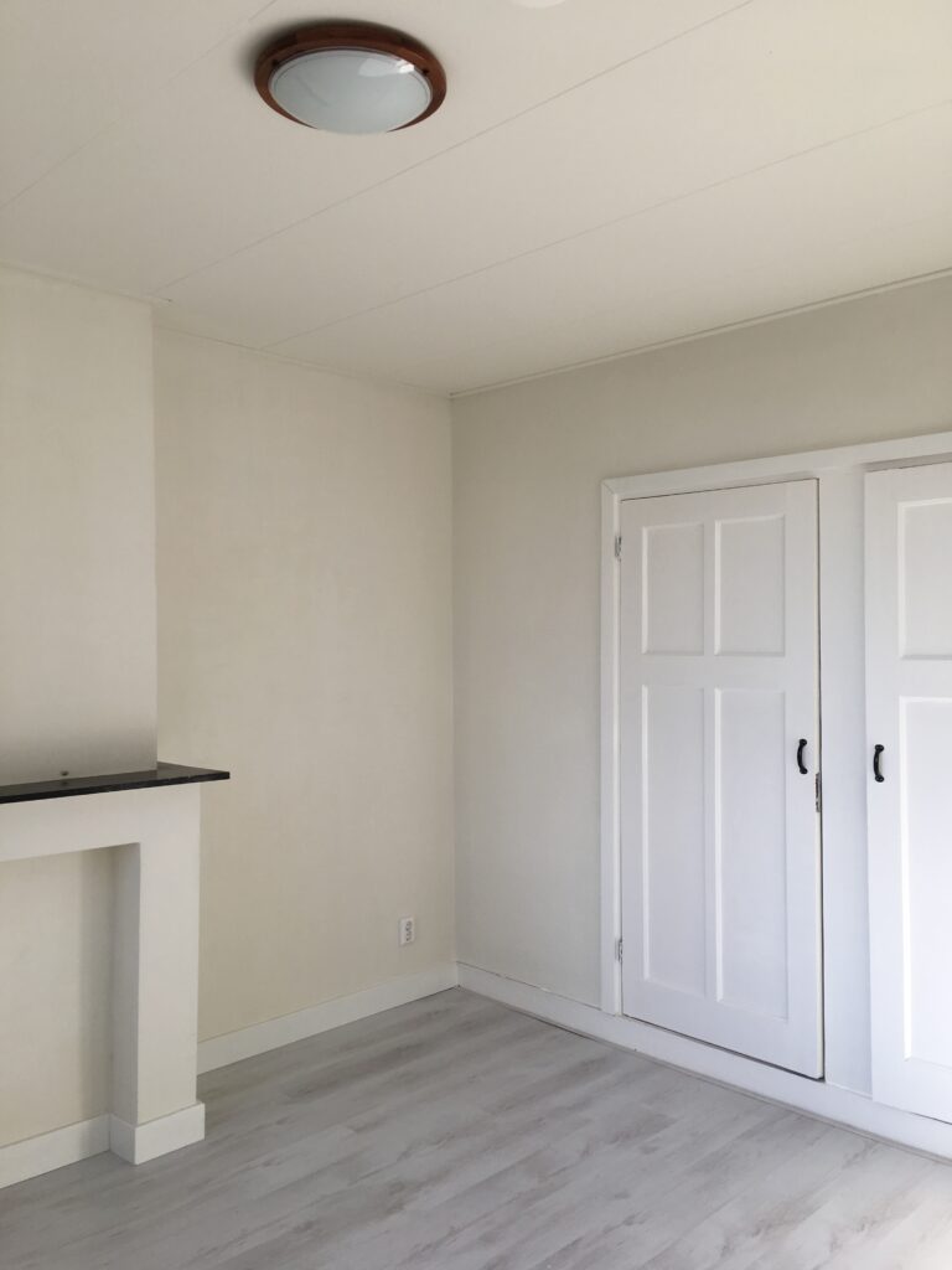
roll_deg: -0.3
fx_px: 1063
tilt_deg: +1.7
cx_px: 476
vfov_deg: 61.7
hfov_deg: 48.2
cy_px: 635
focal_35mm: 29
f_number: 2.2
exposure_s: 1/304
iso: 25
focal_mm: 4.15
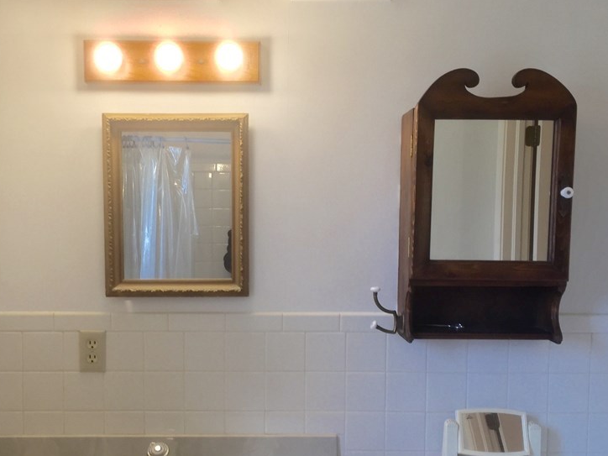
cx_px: 256
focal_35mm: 41
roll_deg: +0.2
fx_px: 720
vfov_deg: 35.0
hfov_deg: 45.6
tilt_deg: -3.3
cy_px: 279
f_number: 2.2
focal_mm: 4.15
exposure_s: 1/60
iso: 32
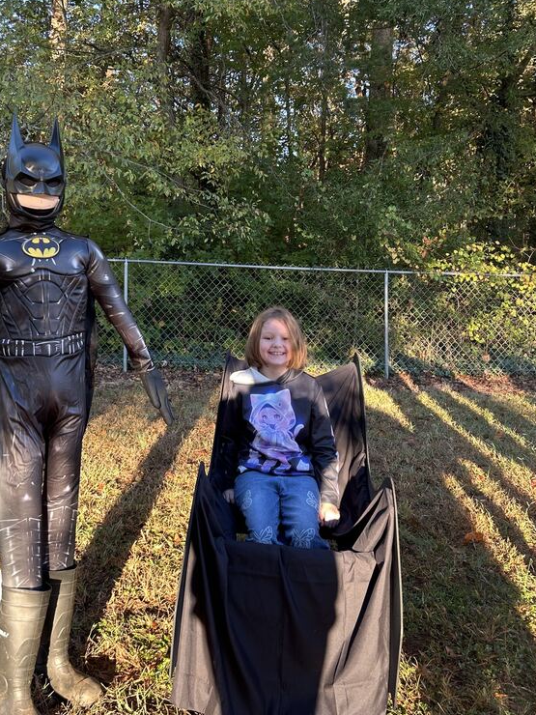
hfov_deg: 39.4
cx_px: 199
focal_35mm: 36
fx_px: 743
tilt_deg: -1.5
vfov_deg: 51.1
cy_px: 298
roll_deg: +0.2
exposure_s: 1/121
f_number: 1.5
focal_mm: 5.7
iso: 32
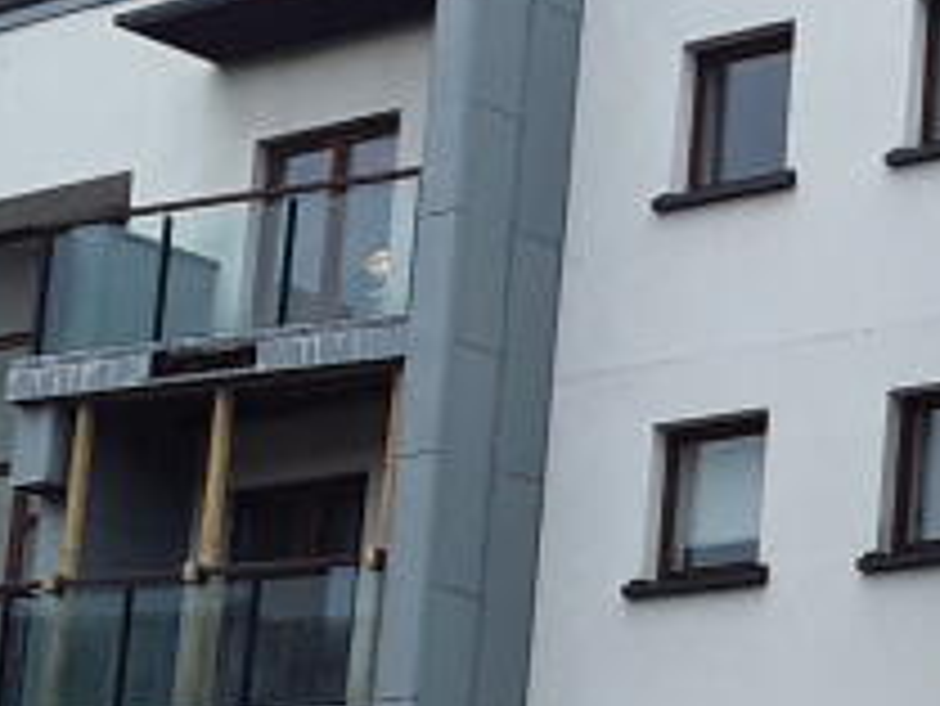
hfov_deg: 14.2
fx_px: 3587
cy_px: 688
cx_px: 1282
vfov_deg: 11.1
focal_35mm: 132
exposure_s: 1/159
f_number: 1.9
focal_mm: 2.91
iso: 40
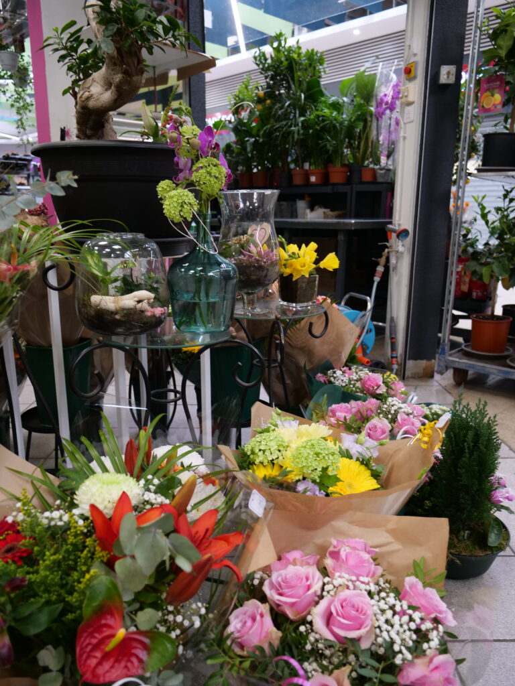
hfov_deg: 53.1
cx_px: 258
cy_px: 343
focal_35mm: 26
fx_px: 516
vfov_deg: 67.3
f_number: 2.9
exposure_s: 1/60
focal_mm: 13
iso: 500
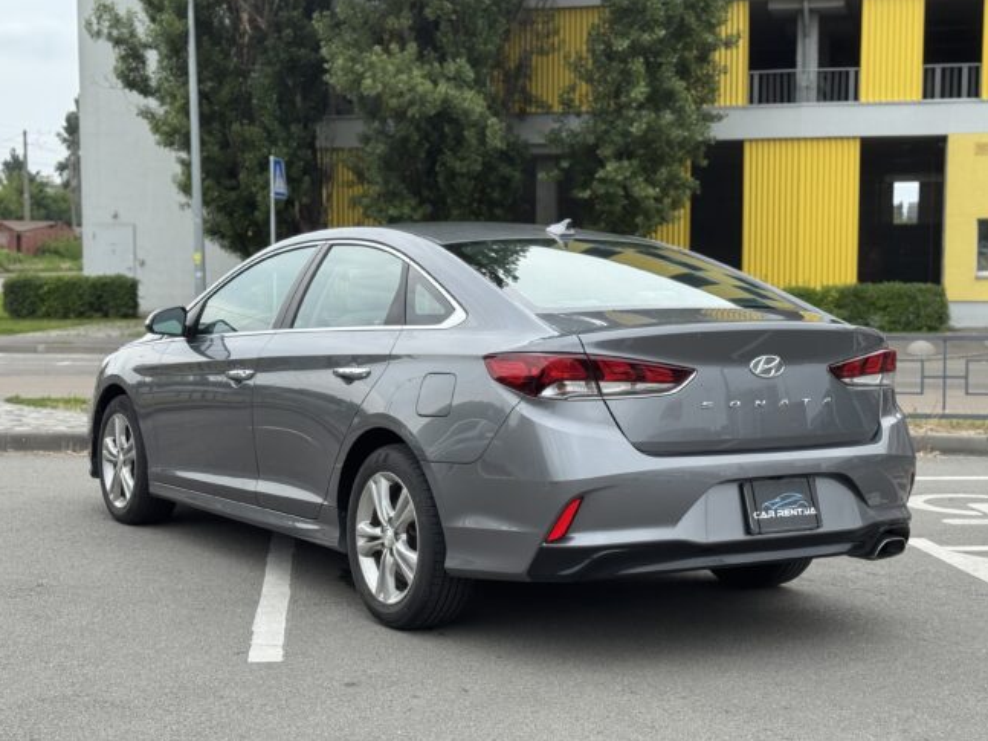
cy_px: 377
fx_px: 1627
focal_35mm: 57
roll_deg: +0.1
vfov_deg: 25.7
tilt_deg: -4.6
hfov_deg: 33.8
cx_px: 509
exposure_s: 1/1215
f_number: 1.78
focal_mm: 6.76
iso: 64
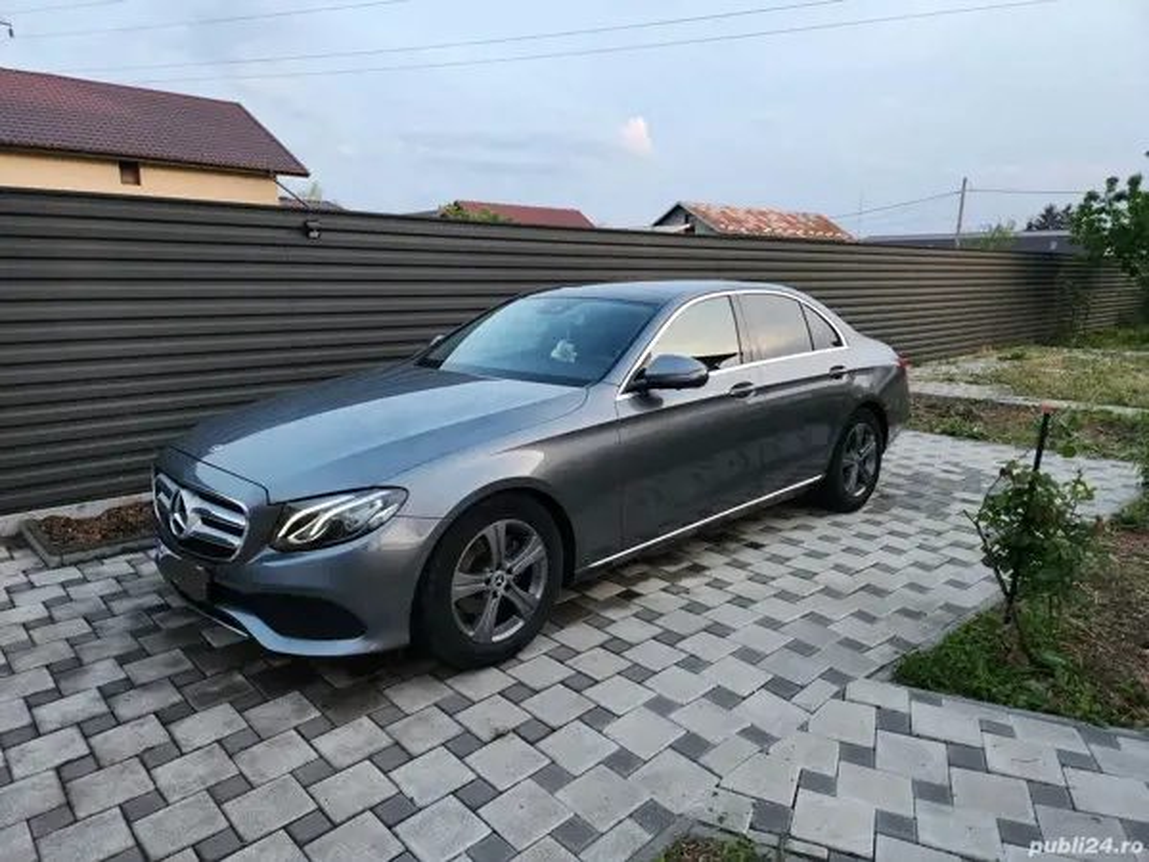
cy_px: 431
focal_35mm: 23
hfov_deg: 73.9
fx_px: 763
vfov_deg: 58.9
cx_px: 574
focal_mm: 5.4
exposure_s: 1/50
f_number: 1.8
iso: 50
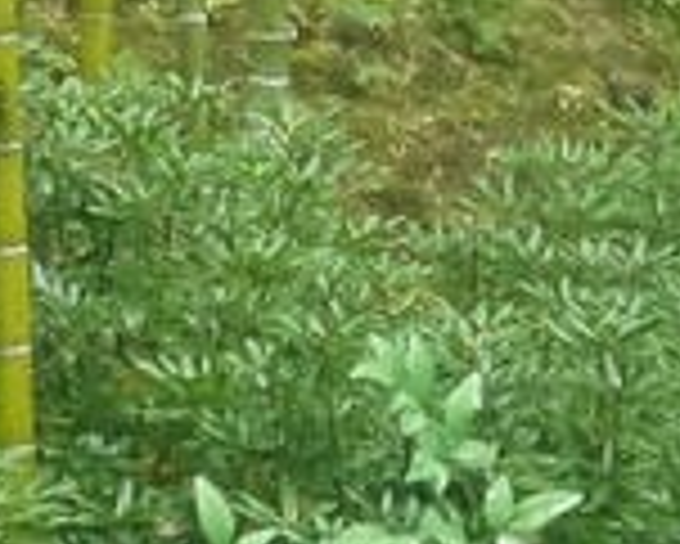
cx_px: 369
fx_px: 5317
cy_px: -445
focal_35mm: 264
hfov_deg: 7.3
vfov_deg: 5.8
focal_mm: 17
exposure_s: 1/60
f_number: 4.1
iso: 1250
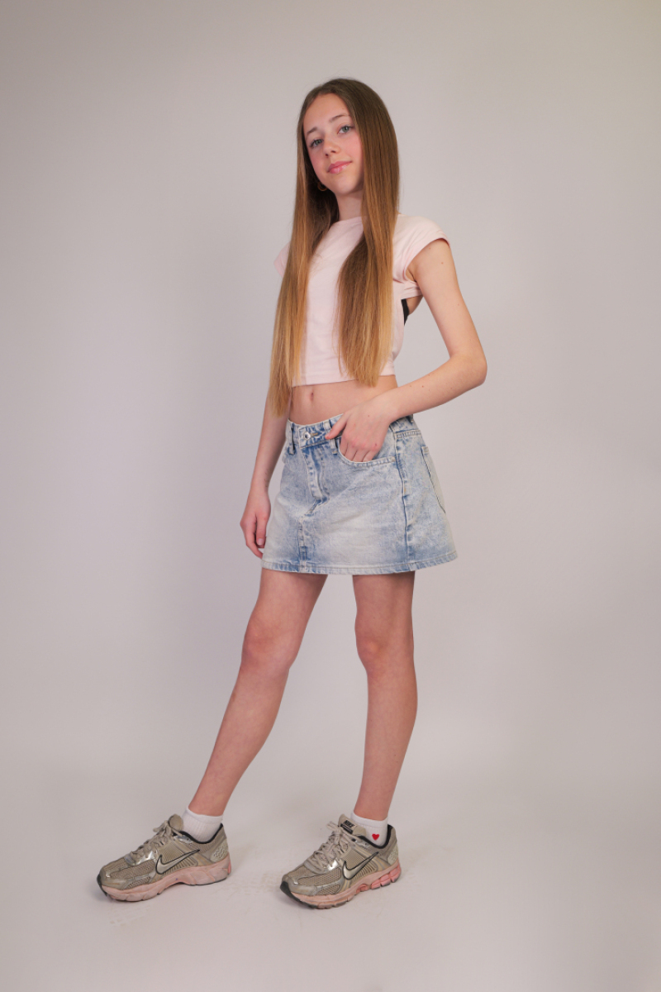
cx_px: 330
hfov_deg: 46.4
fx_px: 771
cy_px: 496
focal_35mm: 28
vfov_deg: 65.5
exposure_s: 1/200
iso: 400
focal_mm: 28
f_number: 4
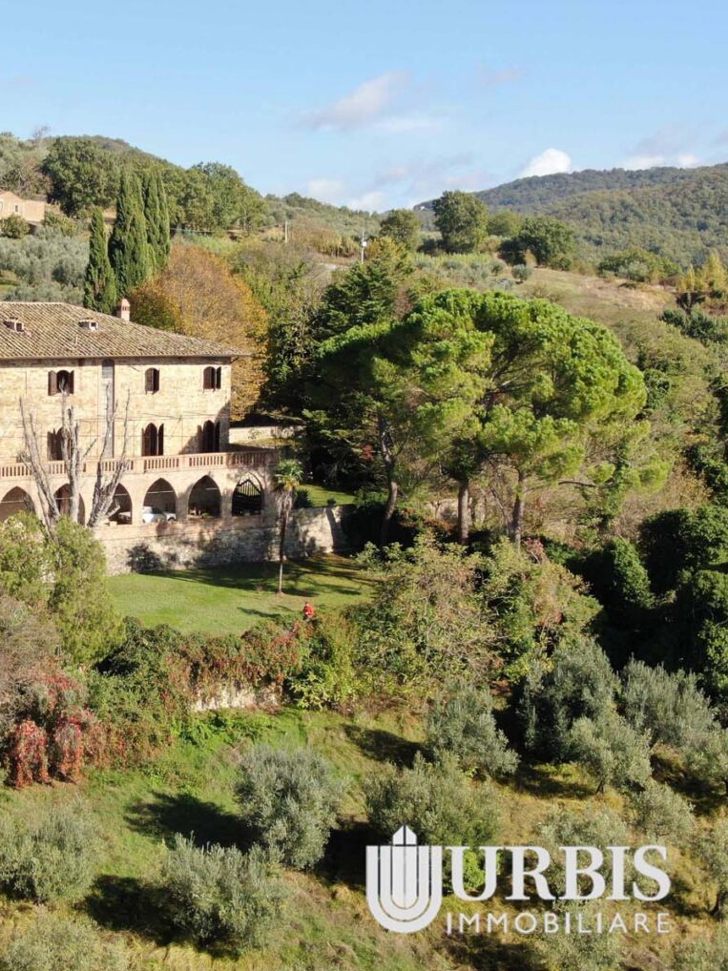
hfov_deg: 25.7
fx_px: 1543
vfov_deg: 34.9
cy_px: 486
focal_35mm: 55
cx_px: 79
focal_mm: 7.07
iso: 100
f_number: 3.5
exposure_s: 1/500
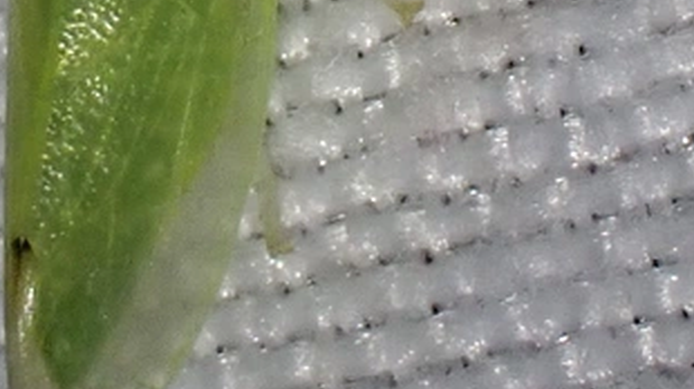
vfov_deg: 5.4
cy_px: 18
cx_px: 168
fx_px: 4138
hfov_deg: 9.6
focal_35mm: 225
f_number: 6.3
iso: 250
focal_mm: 18
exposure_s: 1/400
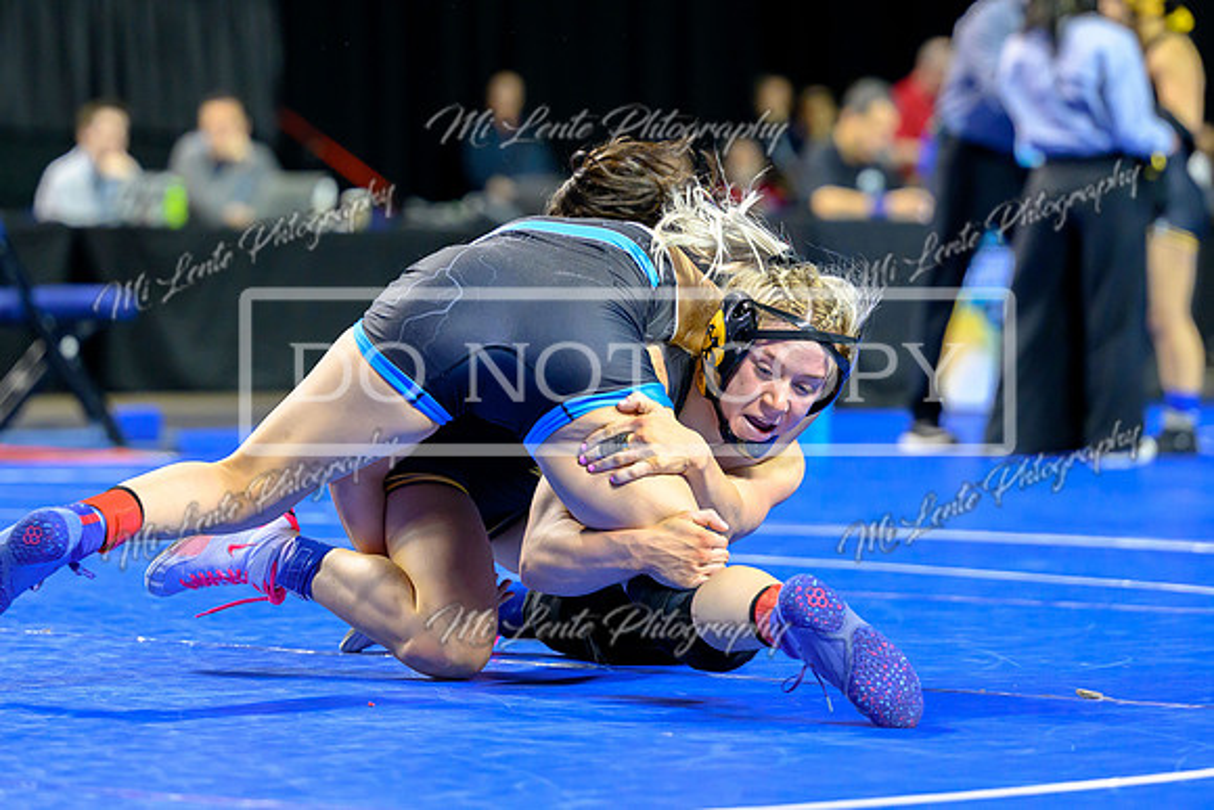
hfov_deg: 11.9
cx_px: 538
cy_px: 248
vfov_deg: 7.9
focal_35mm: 173
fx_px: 5845
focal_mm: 125
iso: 3200
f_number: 2.8
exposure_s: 1/800
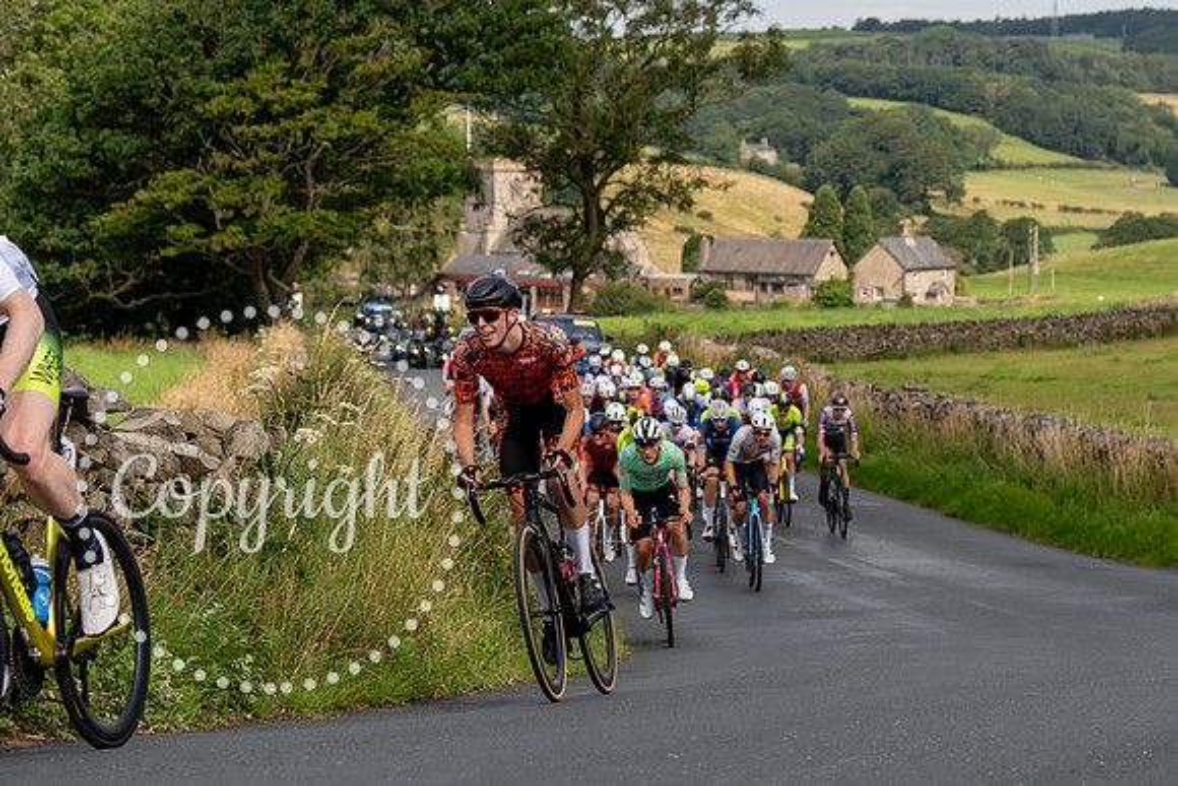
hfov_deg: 18.6
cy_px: 301
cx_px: 676
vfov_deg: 12.5
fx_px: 3590
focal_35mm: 110
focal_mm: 70
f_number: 4
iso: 100
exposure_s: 1/1000
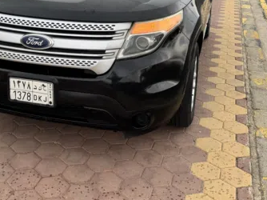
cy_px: 21
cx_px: 110
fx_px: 355
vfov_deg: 30.2
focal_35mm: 46
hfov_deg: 41.1
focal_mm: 6.76
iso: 80
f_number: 1.78
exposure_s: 1/539
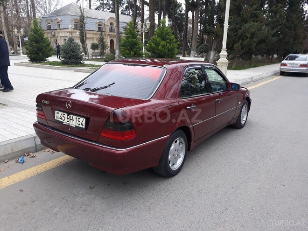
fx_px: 240
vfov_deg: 51.4
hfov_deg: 65.3
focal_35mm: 27
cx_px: 154
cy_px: 116
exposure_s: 1/344
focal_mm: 3.71
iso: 40
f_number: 1.7
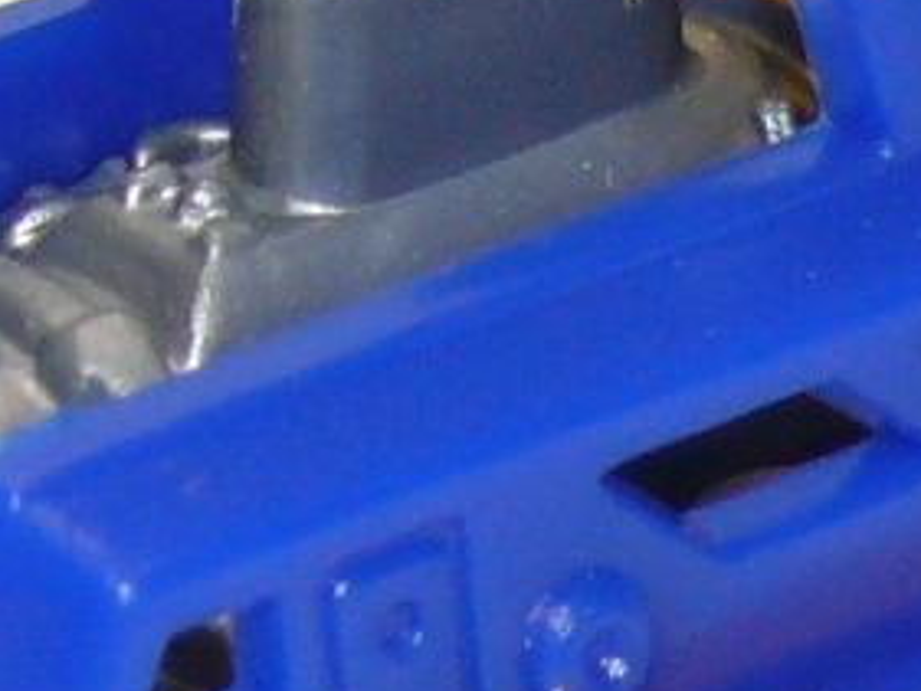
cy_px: 82
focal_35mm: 587
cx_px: 885
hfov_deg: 3.4
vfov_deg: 2.5
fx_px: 15625
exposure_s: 1/30
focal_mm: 13.5
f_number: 4
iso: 100
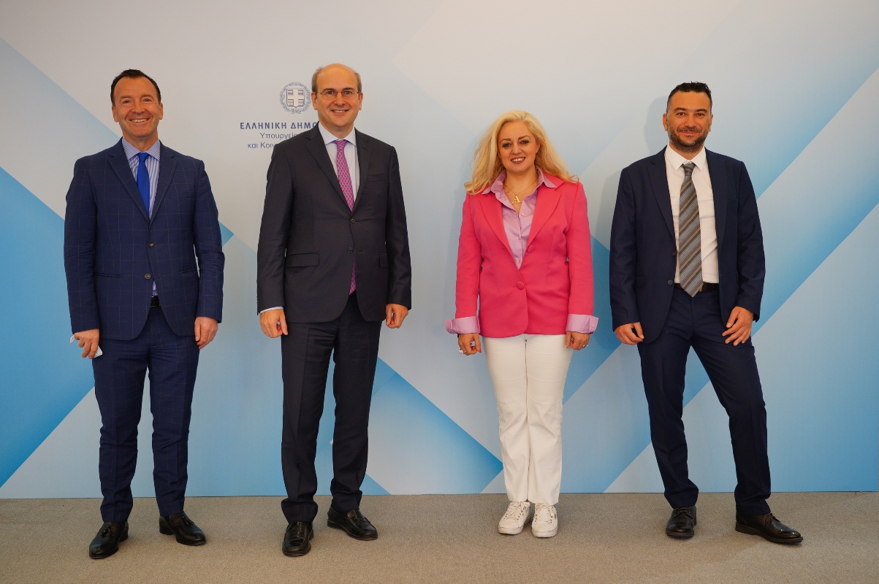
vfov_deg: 32.6
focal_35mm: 41
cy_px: 292
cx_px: 440
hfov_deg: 47.4
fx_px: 1000
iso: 800
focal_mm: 41
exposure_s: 1/100
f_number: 4
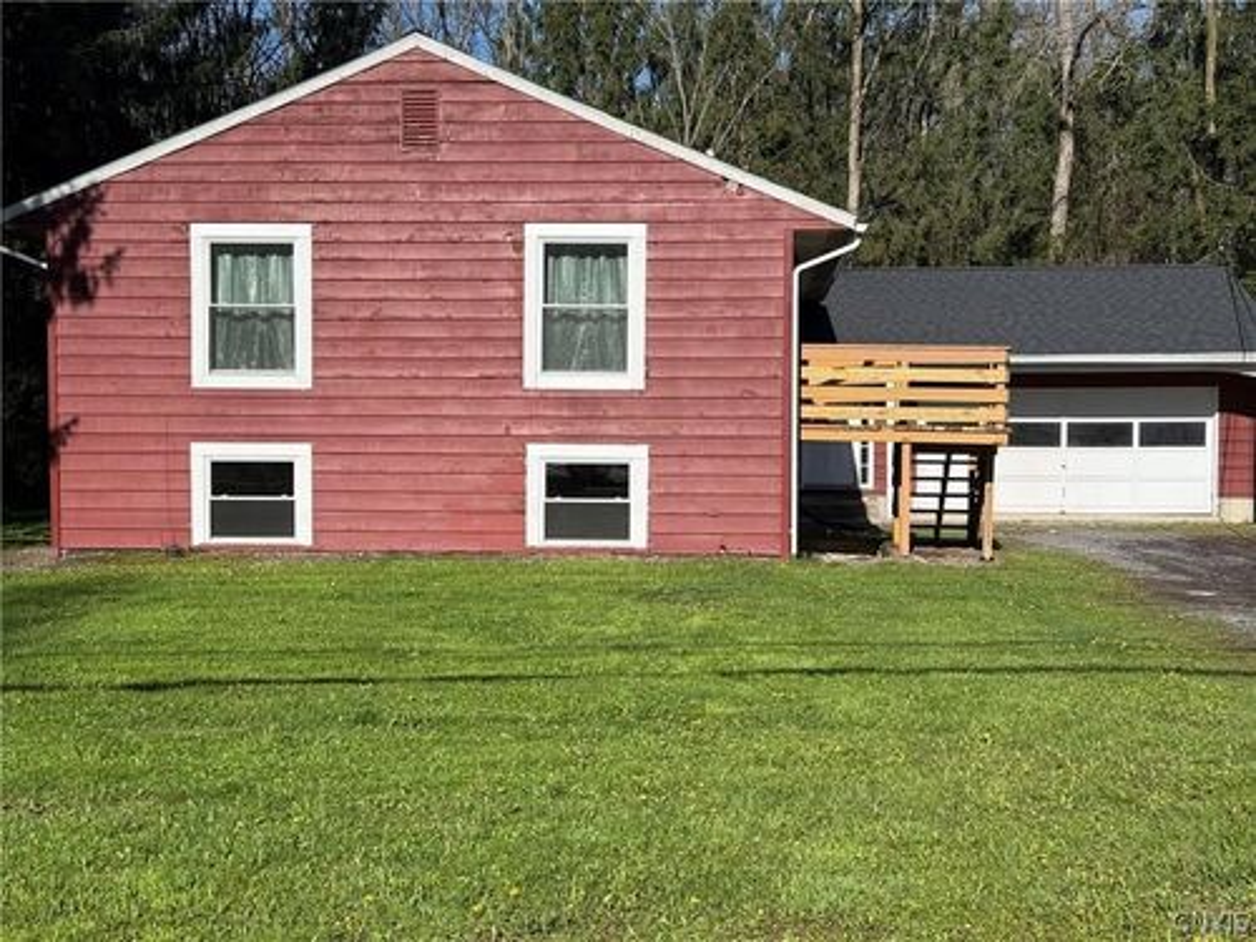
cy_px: 471
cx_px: 628
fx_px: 1742
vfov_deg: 30.3
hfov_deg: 39.7
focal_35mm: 48
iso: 64
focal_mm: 6.76
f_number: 1.78
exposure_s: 1/5587
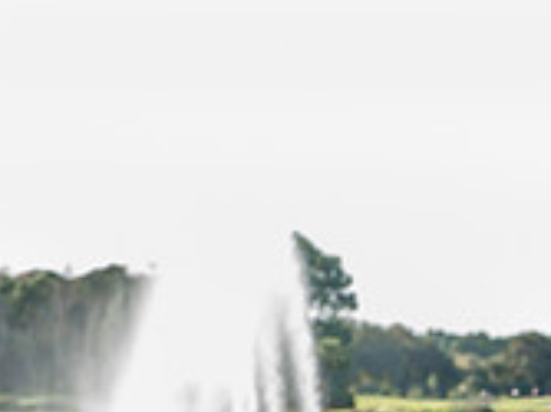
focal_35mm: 234
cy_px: 605
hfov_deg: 8.4
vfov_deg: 6.3
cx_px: 650
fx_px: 3722
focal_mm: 70
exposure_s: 1/100
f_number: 9
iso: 320
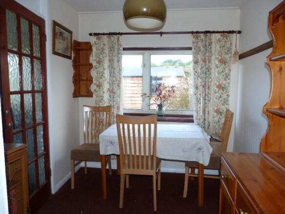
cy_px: 107
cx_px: 142
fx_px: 206
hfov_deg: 69.4
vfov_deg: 54.9
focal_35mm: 25
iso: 80
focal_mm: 4.5
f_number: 2.8
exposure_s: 1/60
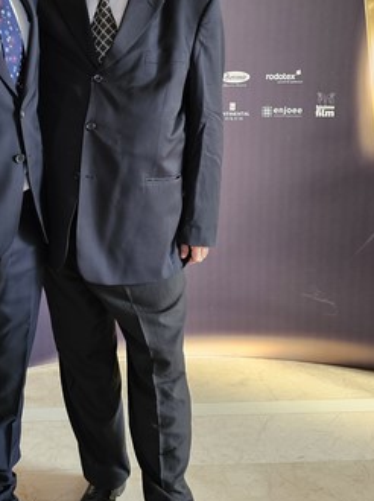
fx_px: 707
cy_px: 190
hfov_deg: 28.9
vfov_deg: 38.7
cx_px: 71
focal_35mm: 49
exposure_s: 1/100
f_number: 1.7
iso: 160
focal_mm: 6.3
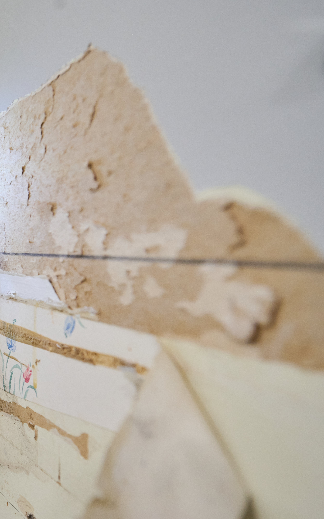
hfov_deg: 29.6
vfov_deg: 52.8
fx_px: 523
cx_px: -64
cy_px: 259
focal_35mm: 37
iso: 1800
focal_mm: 24
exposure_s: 1/160
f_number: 4.5
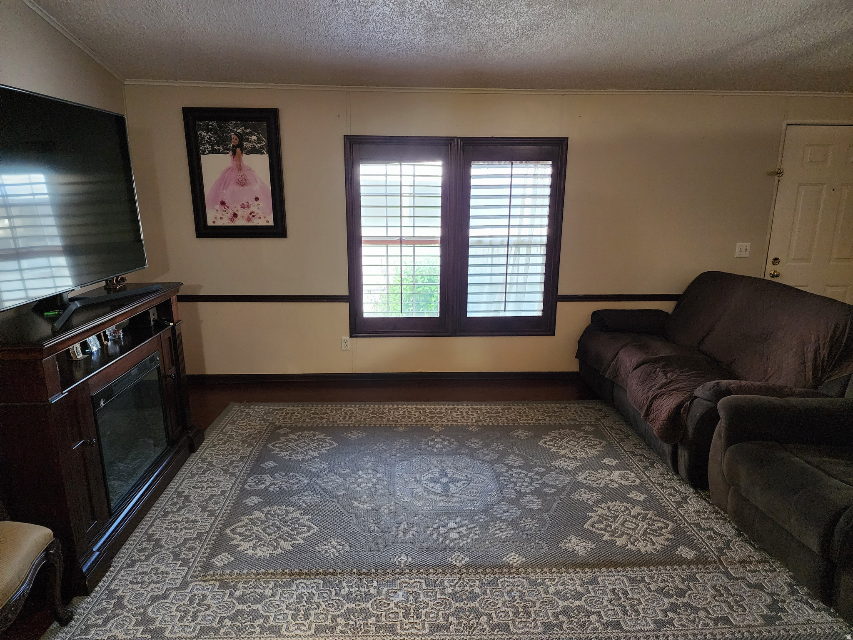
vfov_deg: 58.9
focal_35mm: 23
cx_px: 426
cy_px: 320
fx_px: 567
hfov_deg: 73.9
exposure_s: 1/60
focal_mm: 6.4
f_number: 1.8
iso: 800
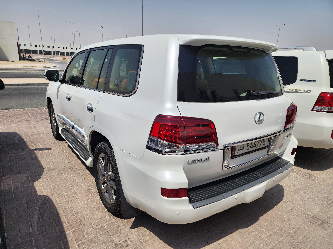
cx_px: 166
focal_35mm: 23
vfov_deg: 58.9
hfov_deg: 73.9
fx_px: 221
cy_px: 124
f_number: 1.8
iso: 12
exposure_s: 1/2333
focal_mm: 6.4
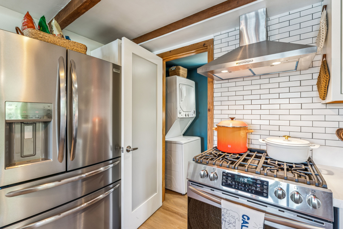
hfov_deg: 95.3
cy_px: 114
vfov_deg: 72.4
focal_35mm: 16
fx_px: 156
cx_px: 172
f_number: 13
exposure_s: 1.6
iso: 100
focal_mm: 16.4
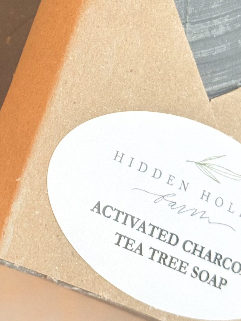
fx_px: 956
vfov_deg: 18.9
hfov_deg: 14.3
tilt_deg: -73.7
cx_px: 51
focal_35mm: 103
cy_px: 65
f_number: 1.78
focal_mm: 6.76
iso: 250
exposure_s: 1/40
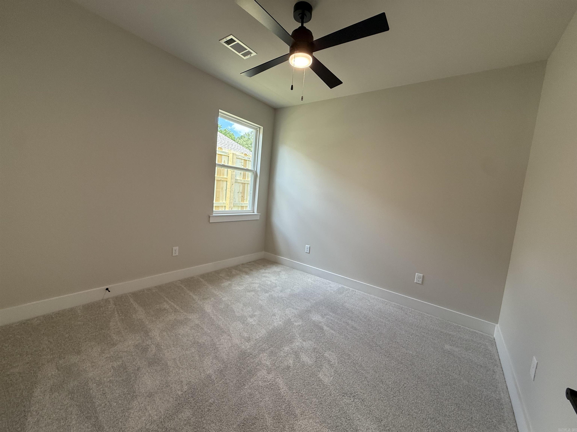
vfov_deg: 85.7
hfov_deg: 102.1
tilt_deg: -4.8
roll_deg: -5.0
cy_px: 216
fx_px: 233
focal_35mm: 14
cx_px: 288
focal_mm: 2.22
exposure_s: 1/120
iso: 125
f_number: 2.2
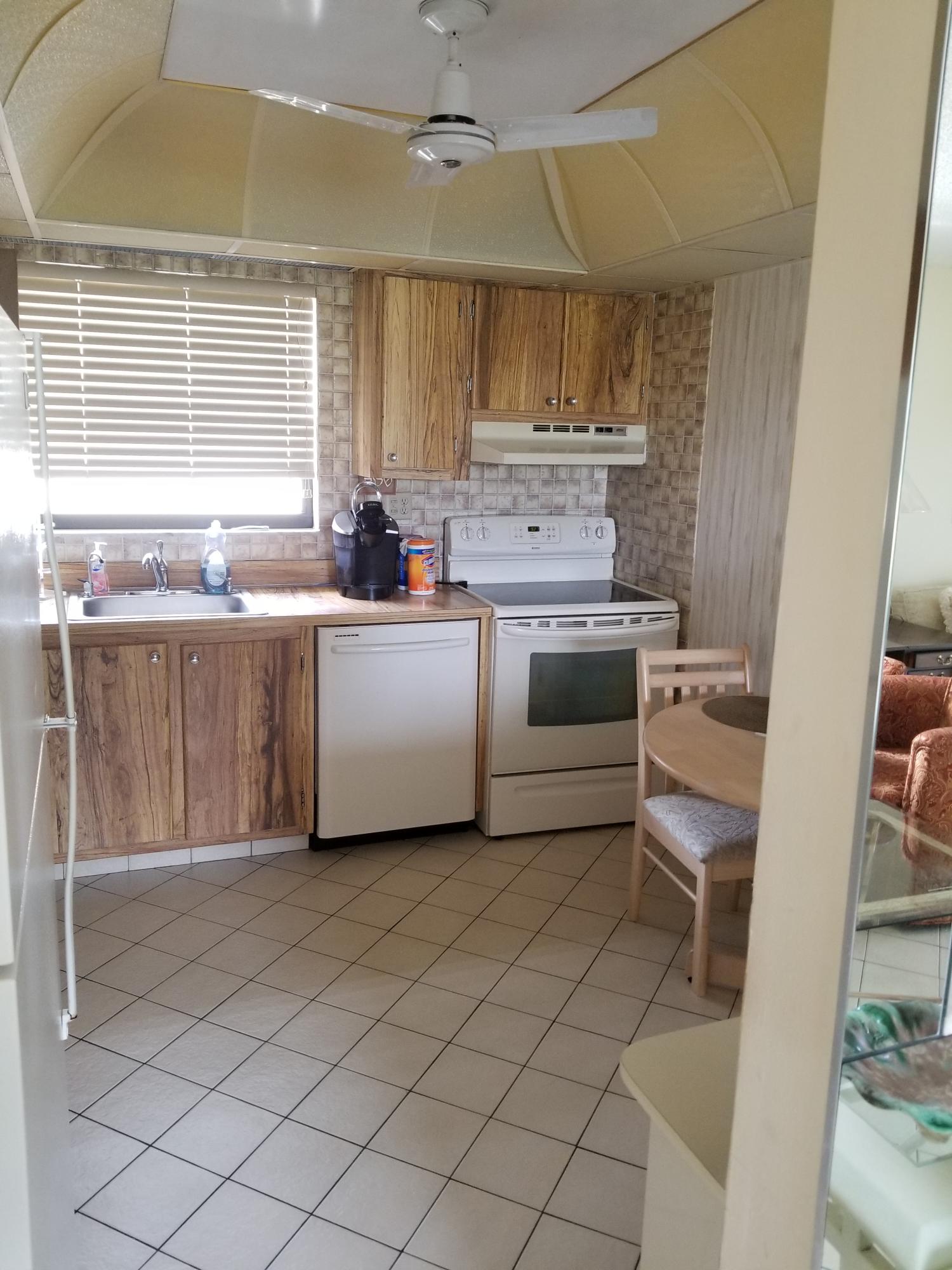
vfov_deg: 67.3
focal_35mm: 26
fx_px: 953
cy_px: 635
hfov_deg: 53.1
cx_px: 476
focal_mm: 4.25
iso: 200
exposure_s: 1/40
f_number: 1.7
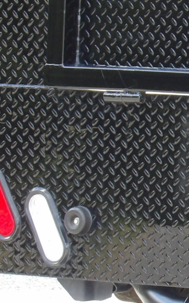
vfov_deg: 3.8
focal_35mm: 553
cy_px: 185
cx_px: 302
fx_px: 4557
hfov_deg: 2.4
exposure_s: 1/100
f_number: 4.4
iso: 183
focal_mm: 30.2
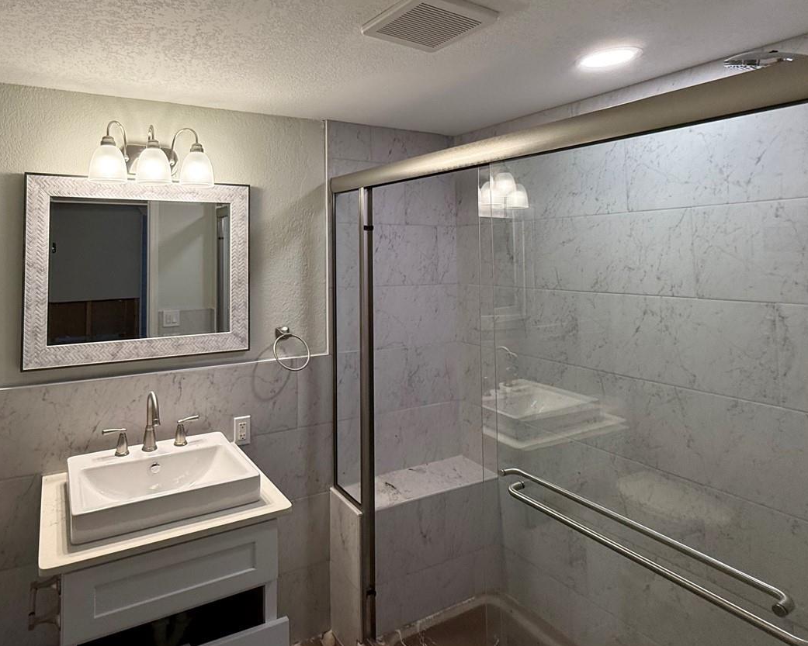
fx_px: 502
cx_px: 283
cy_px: 228
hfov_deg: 75.7
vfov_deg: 64.2
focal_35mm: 21
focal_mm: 2.22
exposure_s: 1/120
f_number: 2.2
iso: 160
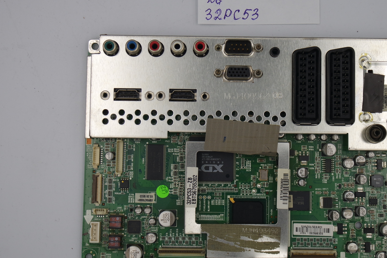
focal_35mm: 70
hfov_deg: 28.7
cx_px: 240
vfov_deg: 19.5
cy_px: 114
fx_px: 752
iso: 160
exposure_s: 1/160
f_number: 5.6
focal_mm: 20
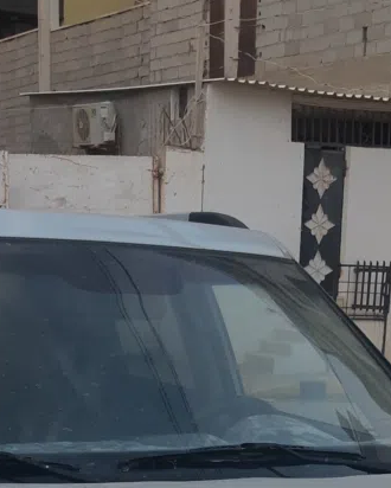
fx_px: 1214
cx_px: 186
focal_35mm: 84
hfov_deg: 18.3
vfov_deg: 20.5
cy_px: 662
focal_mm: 3.93
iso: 40
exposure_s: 1/100
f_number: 1.7
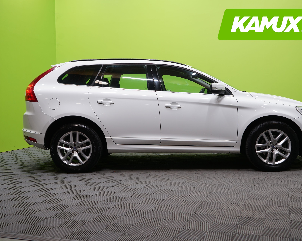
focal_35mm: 40
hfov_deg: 45.7
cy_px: 119
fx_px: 358
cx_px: 171
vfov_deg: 37.3
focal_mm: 35
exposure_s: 1/15
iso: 125
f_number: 5
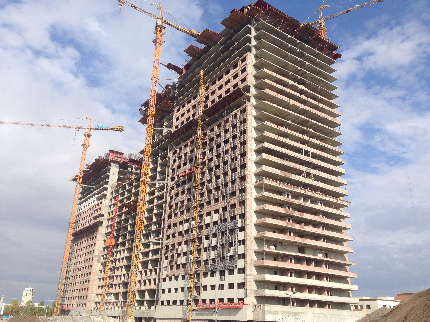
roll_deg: -4.1
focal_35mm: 33
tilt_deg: +19.2
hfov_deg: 55.4
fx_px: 410
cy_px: 161
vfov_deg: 42.9
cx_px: 215
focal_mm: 4.12
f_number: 2.4
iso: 50
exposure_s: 1/1748
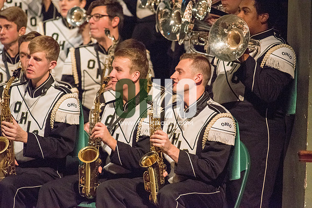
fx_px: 5201
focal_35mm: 600
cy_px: 104
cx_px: 156
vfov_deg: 2.3
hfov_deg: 3.4
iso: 4000
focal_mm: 600
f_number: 5.6
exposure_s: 1/320
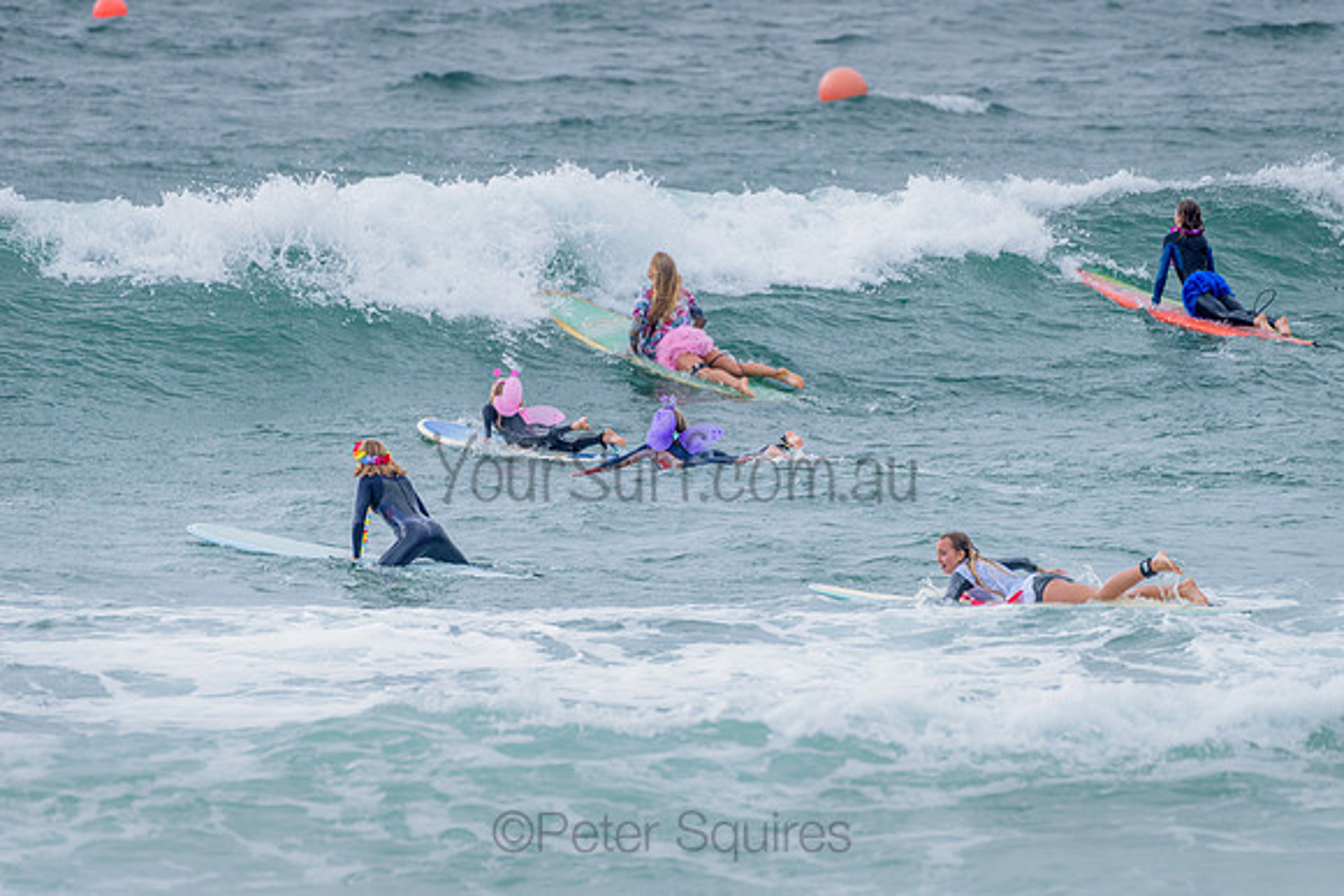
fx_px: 19313
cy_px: 460
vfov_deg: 2.7
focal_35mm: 517
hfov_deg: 4.0
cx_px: 695
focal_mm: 500
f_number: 5.6
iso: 640
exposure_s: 1/2000
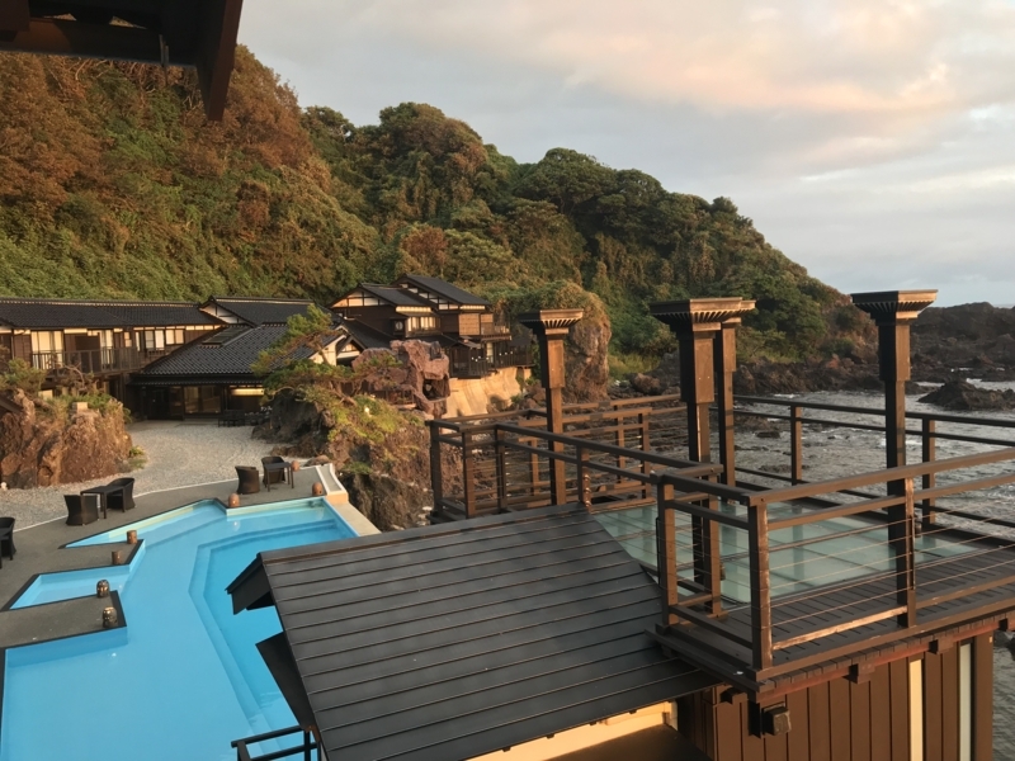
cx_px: 508
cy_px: 380
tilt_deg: -2.2
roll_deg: +2.4
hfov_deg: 63.4
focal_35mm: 28
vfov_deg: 49.7
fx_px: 821
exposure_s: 1/60
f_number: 1.8
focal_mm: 3.99
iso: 32
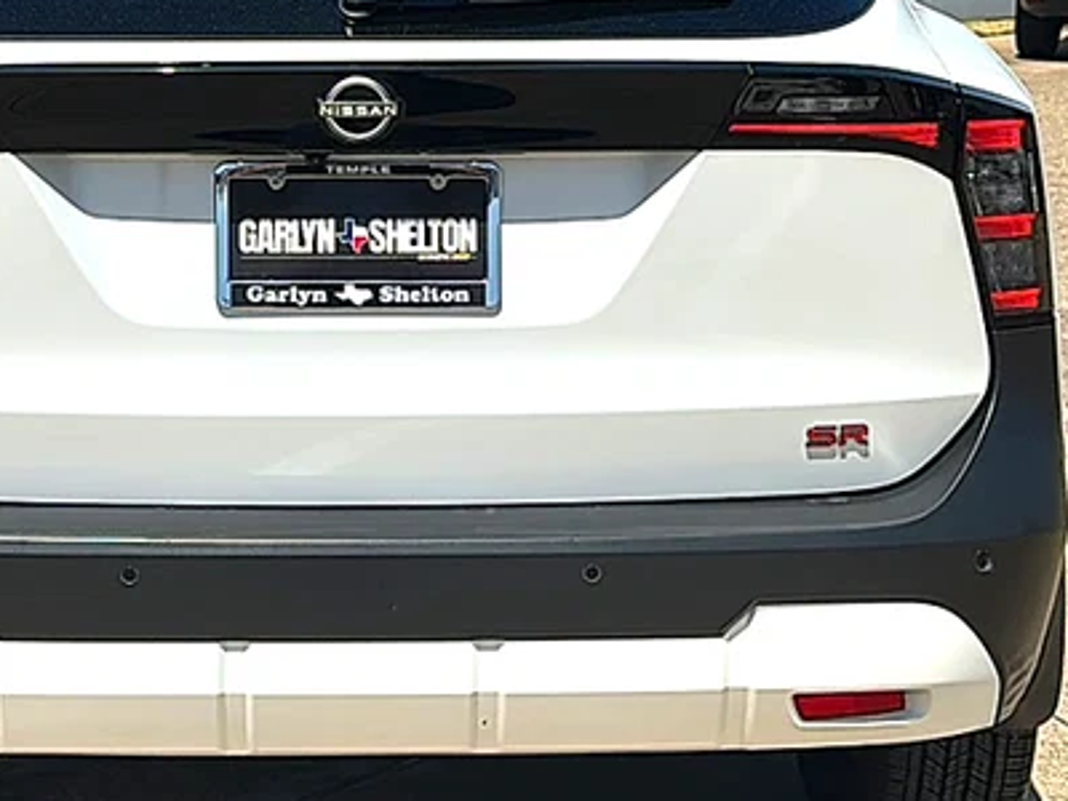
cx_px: 350
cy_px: 276
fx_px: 1944
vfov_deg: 23.2
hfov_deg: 30.5
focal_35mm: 63
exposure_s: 1/9901
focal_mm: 6.86
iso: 80
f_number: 1.78
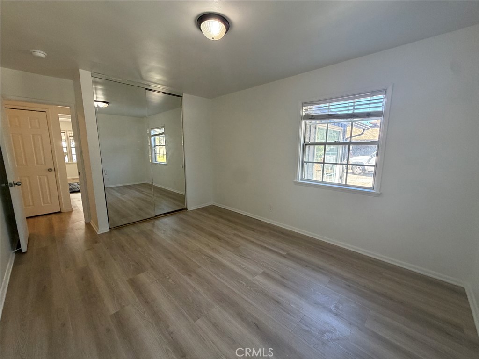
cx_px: 240
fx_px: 194
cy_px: 180
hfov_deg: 102.1
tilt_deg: -9.3
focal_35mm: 14
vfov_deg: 85.7
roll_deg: -0.4
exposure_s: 1/121
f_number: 2.2
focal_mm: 2.22
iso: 320
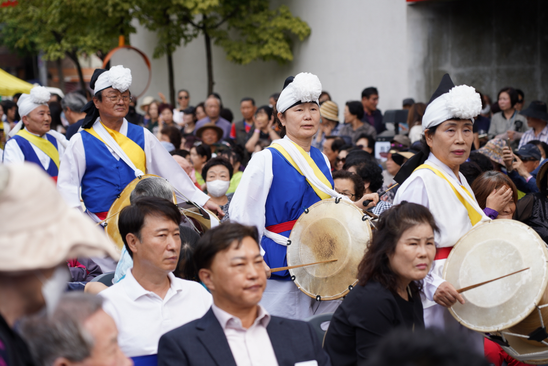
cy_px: 183
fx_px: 1598
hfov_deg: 19.5
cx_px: 274
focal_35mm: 105
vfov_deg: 13.0
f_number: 4.5
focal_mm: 105
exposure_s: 1/250
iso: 100
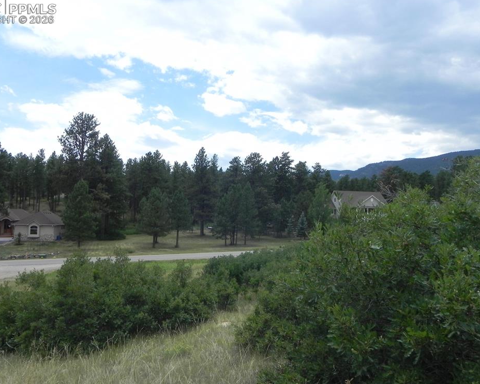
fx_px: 398
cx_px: 217
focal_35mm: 28
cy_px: 193
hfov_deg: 62.1
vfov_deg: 51.5
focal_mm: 4.6
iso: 160
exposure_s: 1/348
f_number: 7.1
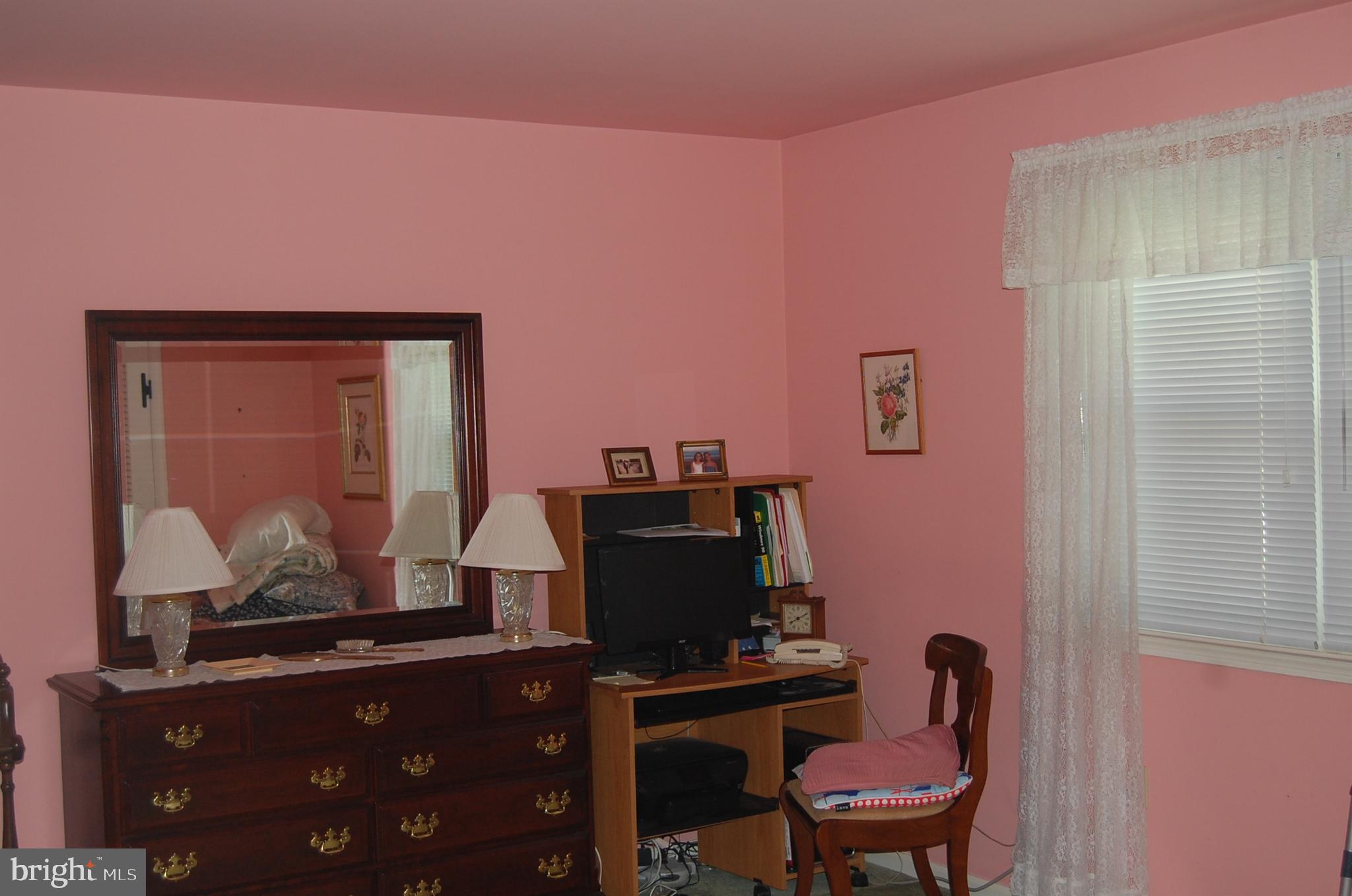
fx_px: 1687
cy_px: 448
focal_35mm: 45
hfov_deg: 43.7
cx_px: 676
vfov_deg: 29.8
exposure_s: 1/60
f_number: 4.2
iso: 400
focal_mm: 30
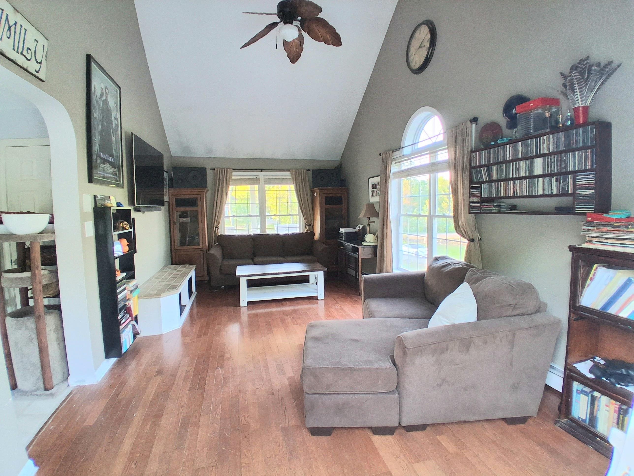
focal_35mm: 17
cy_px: 238
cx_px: 317
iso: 160
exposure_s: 1/40
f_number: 2.2
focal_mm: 1.4
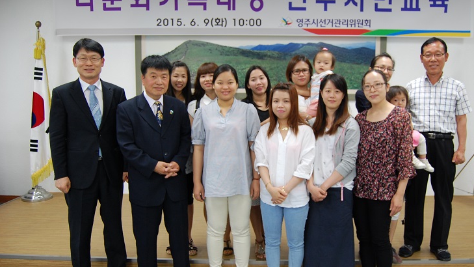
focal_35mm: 31
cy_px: 138
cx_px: 258
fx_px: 390
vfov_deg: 37.8
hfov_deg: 62.5
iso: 400
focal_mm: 18
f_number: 3.5
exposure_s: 1/50
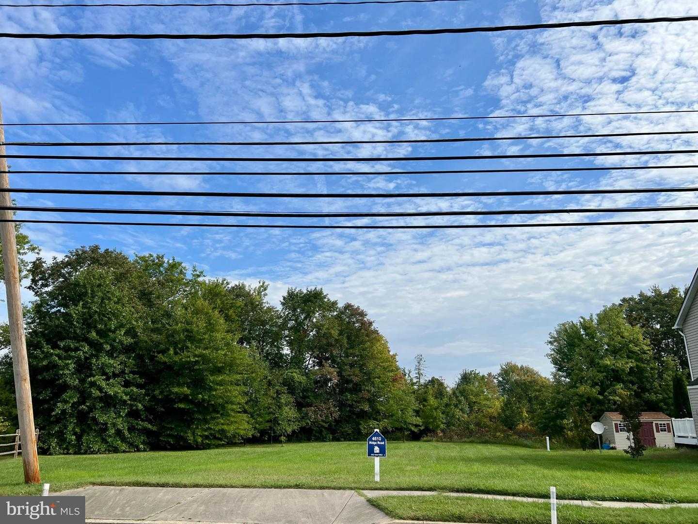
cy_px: 262
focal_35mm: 26
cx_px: 349
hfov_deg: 67.3
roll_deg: +1.6
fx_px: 524
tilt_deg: +15.2
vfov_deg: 53.1
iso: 50
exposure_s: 1/5882
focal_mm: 5.7
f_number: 1.5
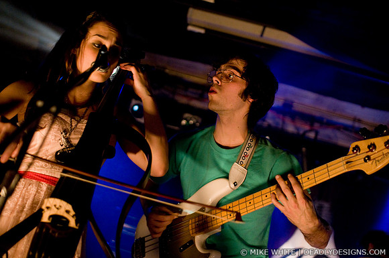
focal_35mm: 45
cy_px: 129
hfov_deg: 43.7
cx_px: 194
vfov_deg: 29.8
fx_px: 486
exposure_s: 1/100
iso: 800
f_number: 1.6
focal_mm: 30
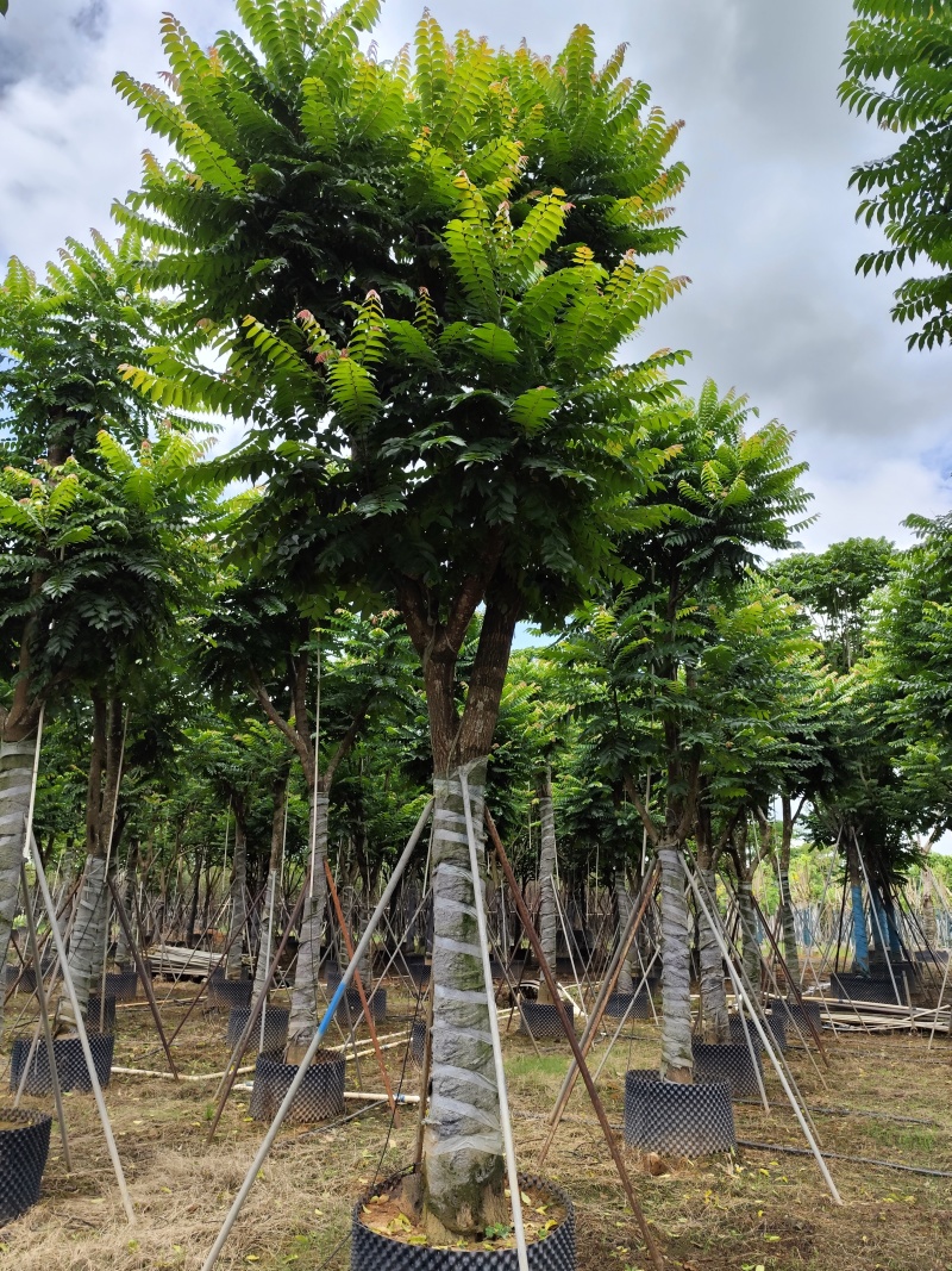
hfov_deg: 58.9
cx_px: 476
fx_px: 844
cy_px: 636
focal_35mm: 23
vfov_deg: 73.9
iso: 50
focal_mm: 6.19
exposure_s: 1/764
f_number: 1.65
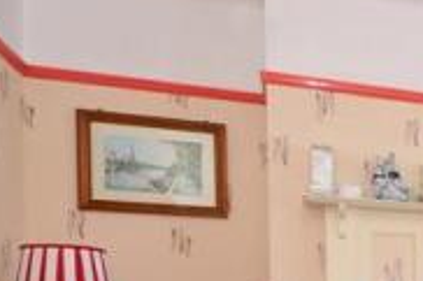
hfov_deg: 26.5
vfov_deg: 22.9
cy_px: 338
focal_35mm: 54
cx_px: 637
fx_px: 634
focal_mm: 10
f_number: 13
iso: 400
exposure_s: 1/8
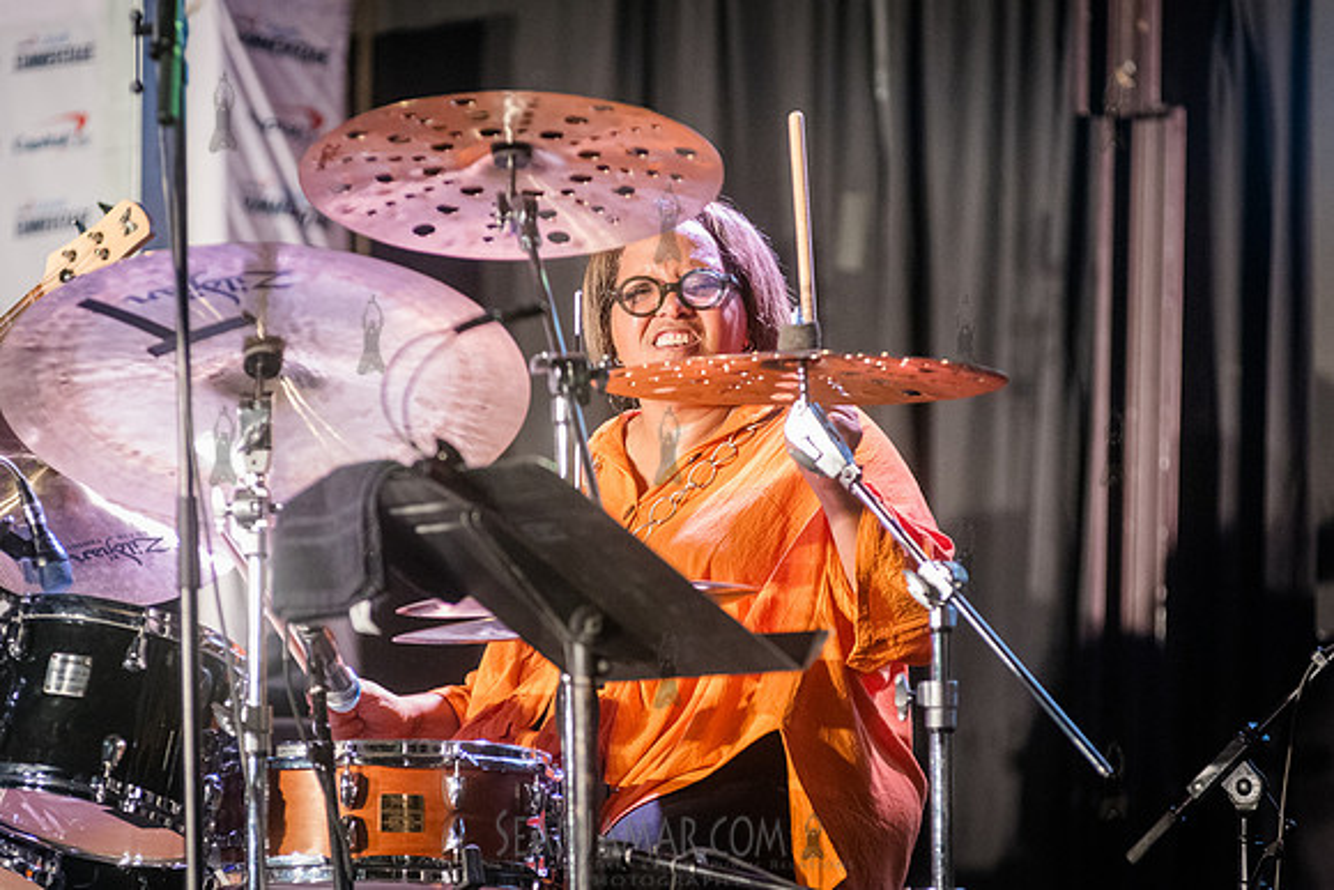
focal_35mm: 210
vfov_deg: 6.5
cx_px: 680
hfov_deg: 9.8
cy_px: 482
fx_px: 7790
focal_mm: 185
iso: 6400
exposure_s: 1/500
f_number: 4
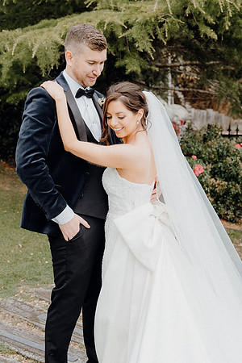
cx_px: 121
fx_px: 605
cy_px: 182
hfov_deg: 22.6
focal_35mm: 60
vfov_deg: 33.4
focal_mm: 40
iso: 125
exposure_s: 1/160
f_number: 3.5
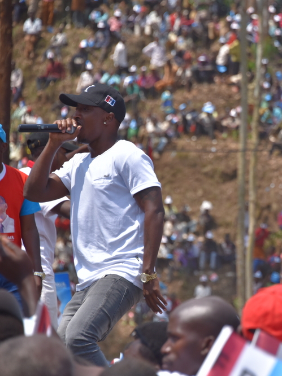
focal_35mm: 289
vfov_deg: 6.9
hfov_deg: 5.1
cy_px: 188
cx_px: 277
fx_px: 3141
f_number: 6.3
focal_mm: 200
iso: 500
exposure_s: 1/2000
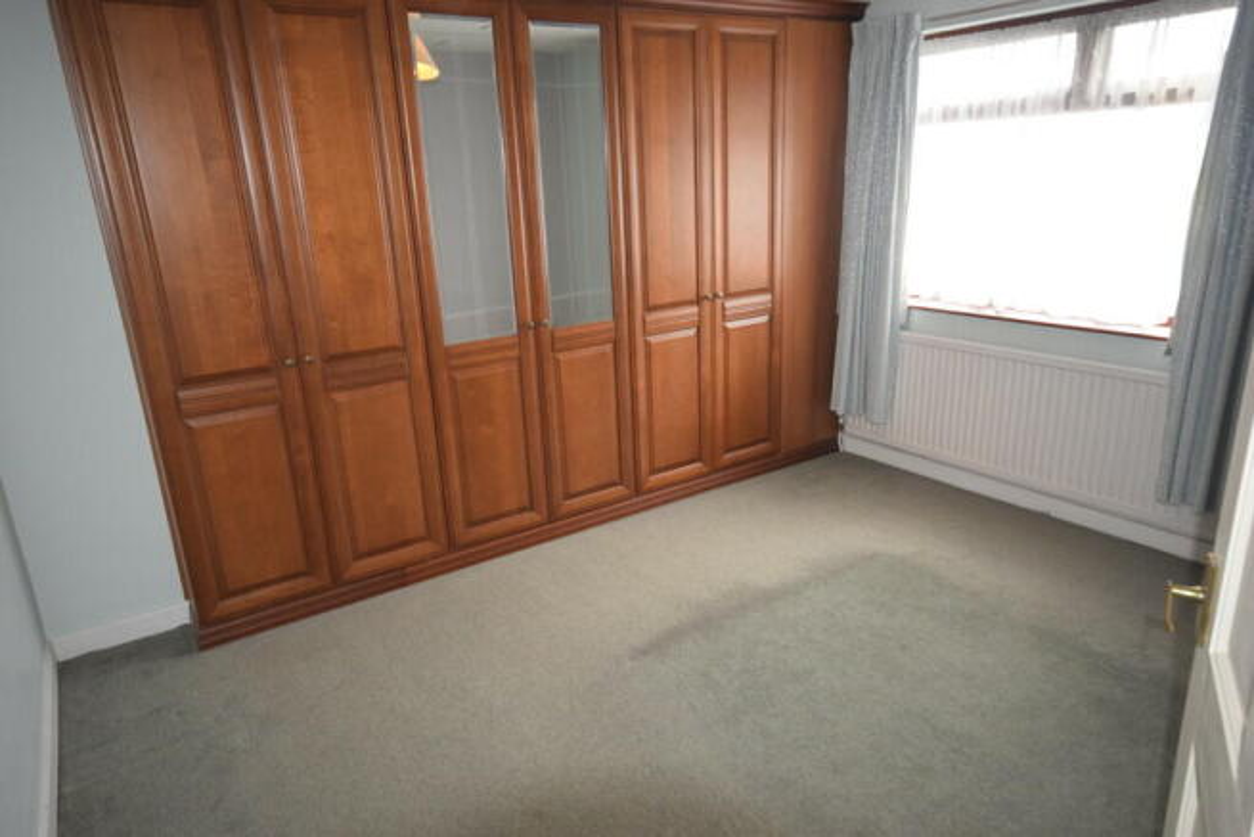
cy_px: 418
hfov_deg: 73.7
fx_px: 836
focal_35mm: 24
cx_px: 627
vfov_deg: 53.2
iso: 1800
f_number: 5
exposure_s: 1/60
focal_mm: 16
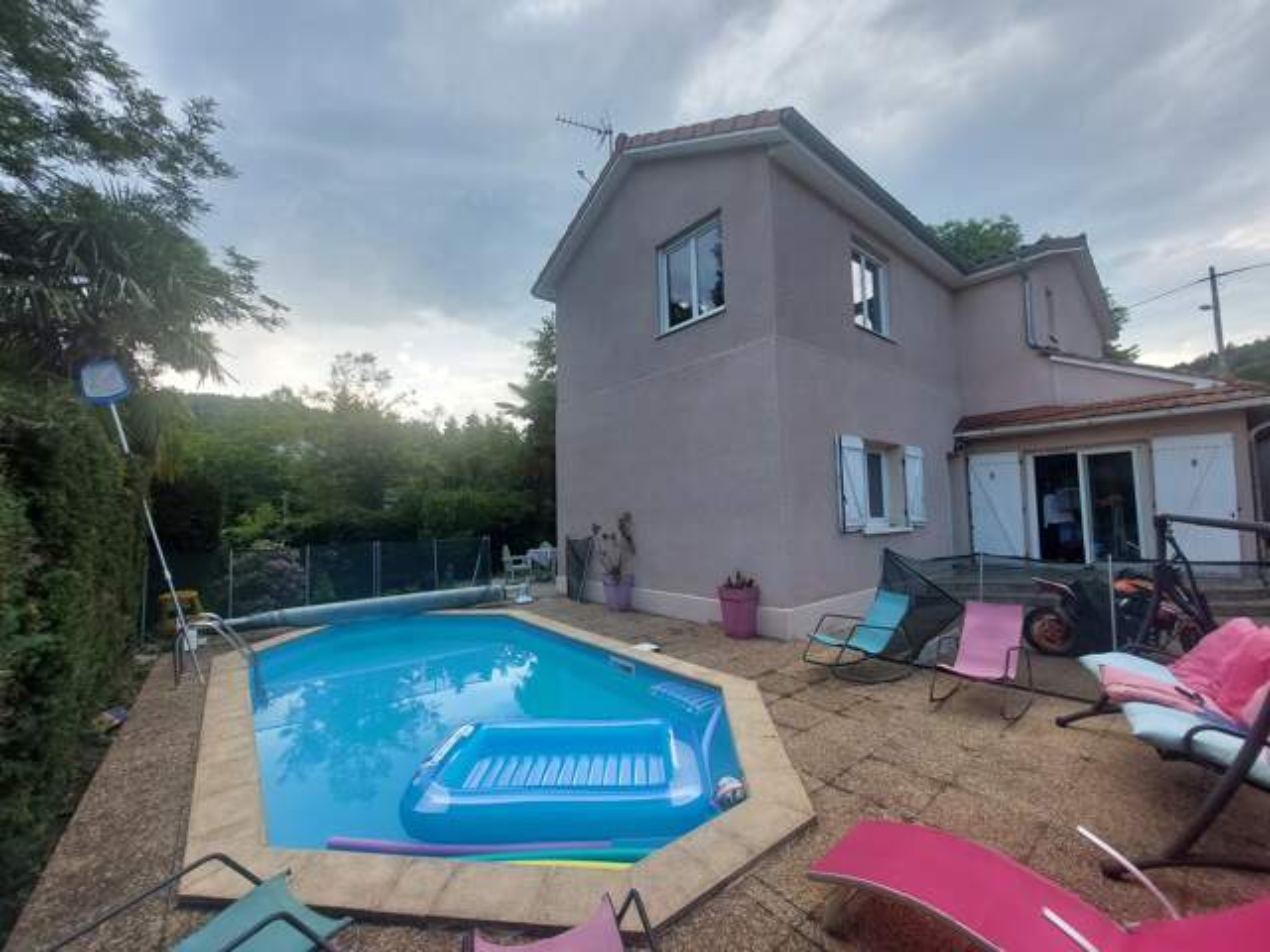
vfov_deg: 89.9
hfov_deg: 106.2
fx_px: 477
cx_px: 635
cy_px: 476
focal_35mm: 13
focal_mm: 1.74
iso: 50
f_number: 2.2
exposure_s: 1/341
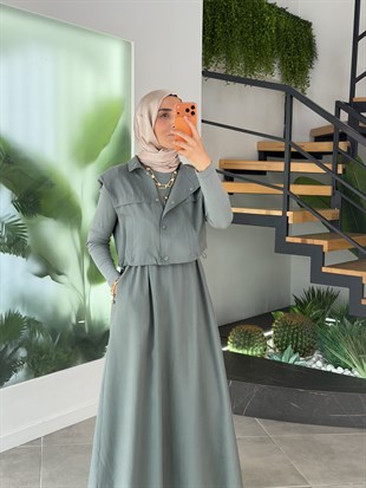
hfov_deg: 30.3
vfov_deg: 39.6
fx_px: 676
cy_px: 244
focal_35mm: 48
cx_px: 183
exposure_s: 1/282
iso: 64
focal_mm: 6.76
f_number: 1.78
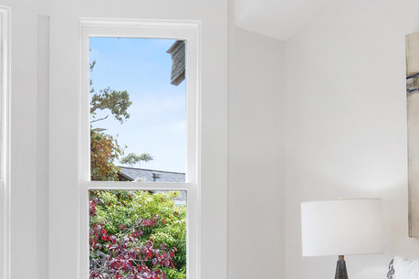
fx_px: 709
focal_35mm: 61
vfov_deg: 20.5
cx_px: 184
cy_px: 351
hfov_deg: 32.9
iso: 400
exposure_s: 1/40
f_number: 9
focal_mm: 14
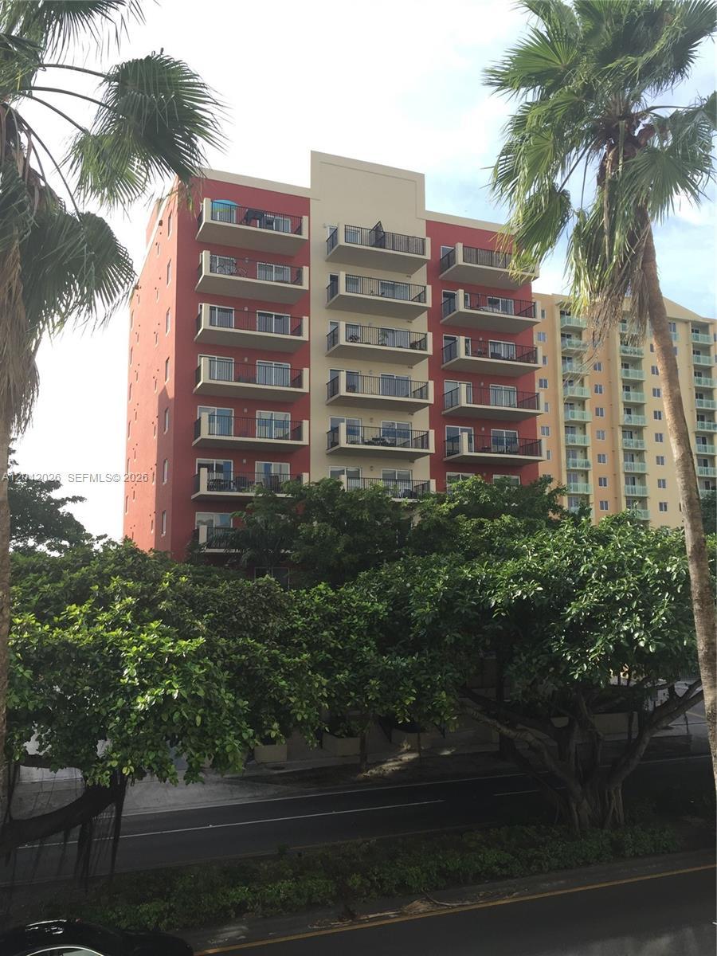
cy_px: 478
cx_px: 358
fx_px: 801
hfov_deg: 48.2
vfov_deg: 61.7
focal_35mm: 29
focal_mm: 4.15
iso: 32
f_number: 2.2
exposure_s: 1/732
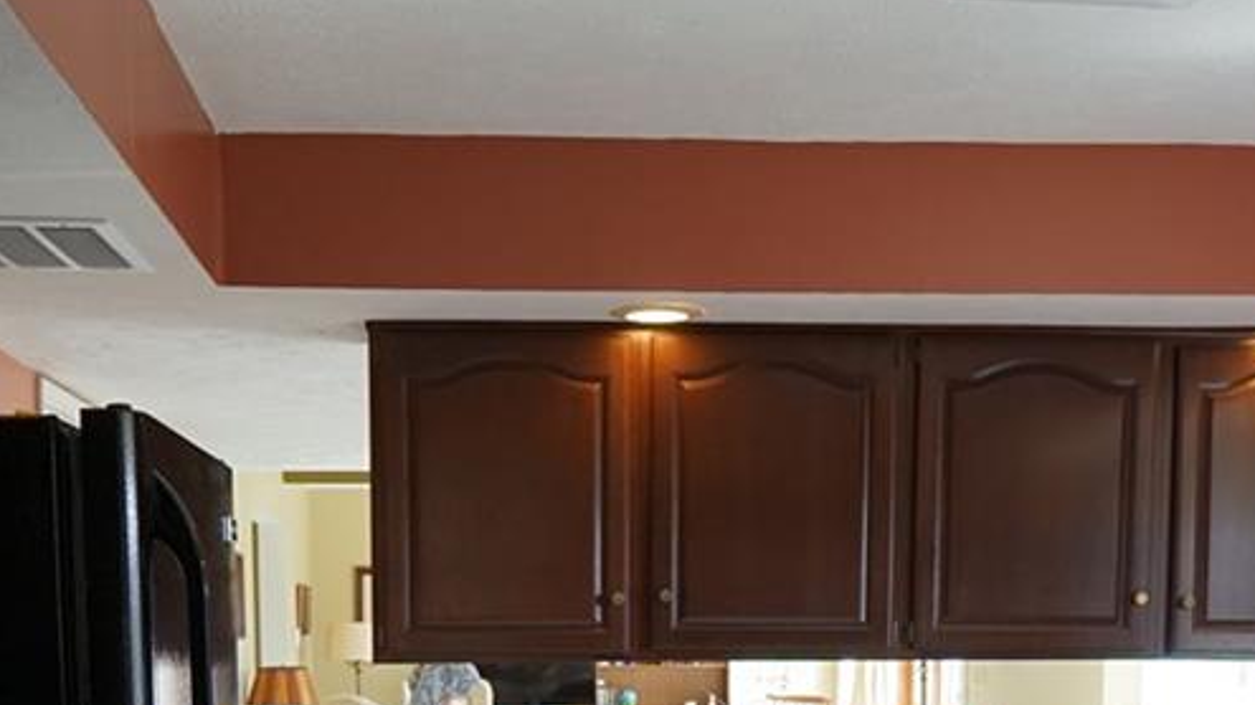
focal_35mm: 52
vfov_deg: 21.5
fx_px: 1730
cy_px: 837
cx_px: 603
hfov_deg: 39.9
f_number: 4
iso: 500
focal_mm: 16
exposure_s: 1/160
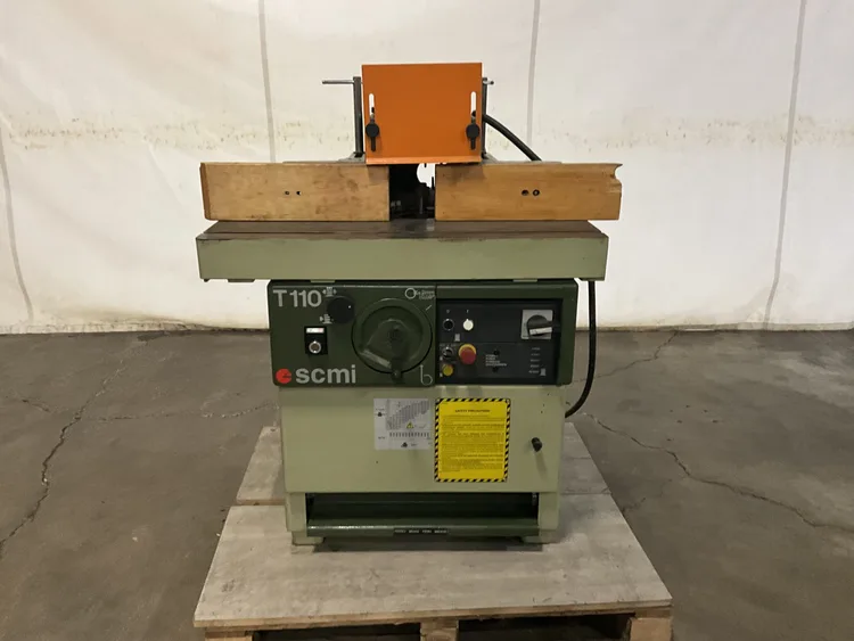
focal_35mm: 29
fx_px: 716
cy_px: 320
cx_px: 427
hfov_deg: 61.6
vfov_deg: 48.3
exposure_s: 1/60
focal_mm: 3
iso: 250
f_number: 1.8
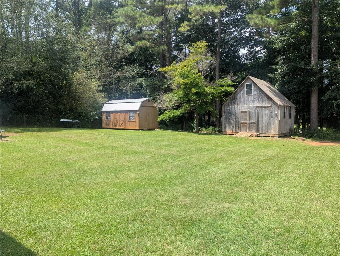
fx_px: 236
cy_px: 128
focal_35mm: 24
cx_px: 170
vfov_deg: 56.9
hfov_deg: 71.5
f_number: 1.85
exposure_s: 1/1258
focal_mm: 6.81
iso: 41
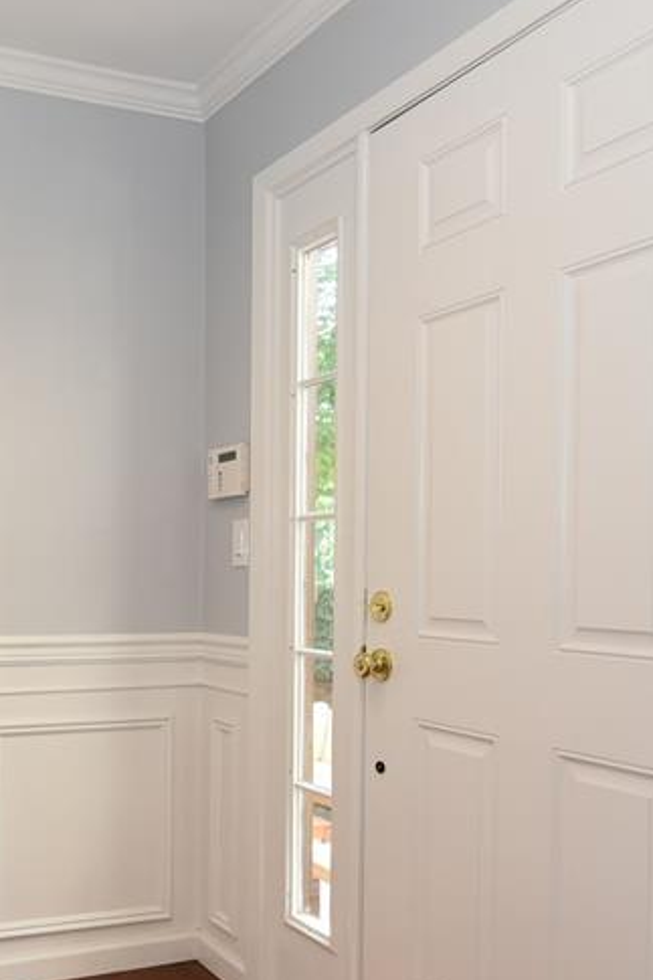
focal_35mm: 38
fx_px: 1035
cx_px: 79
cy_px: 583
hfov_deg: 33.4
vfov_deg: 50.4
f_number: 5
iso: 800
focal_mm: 18
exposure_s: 1/100
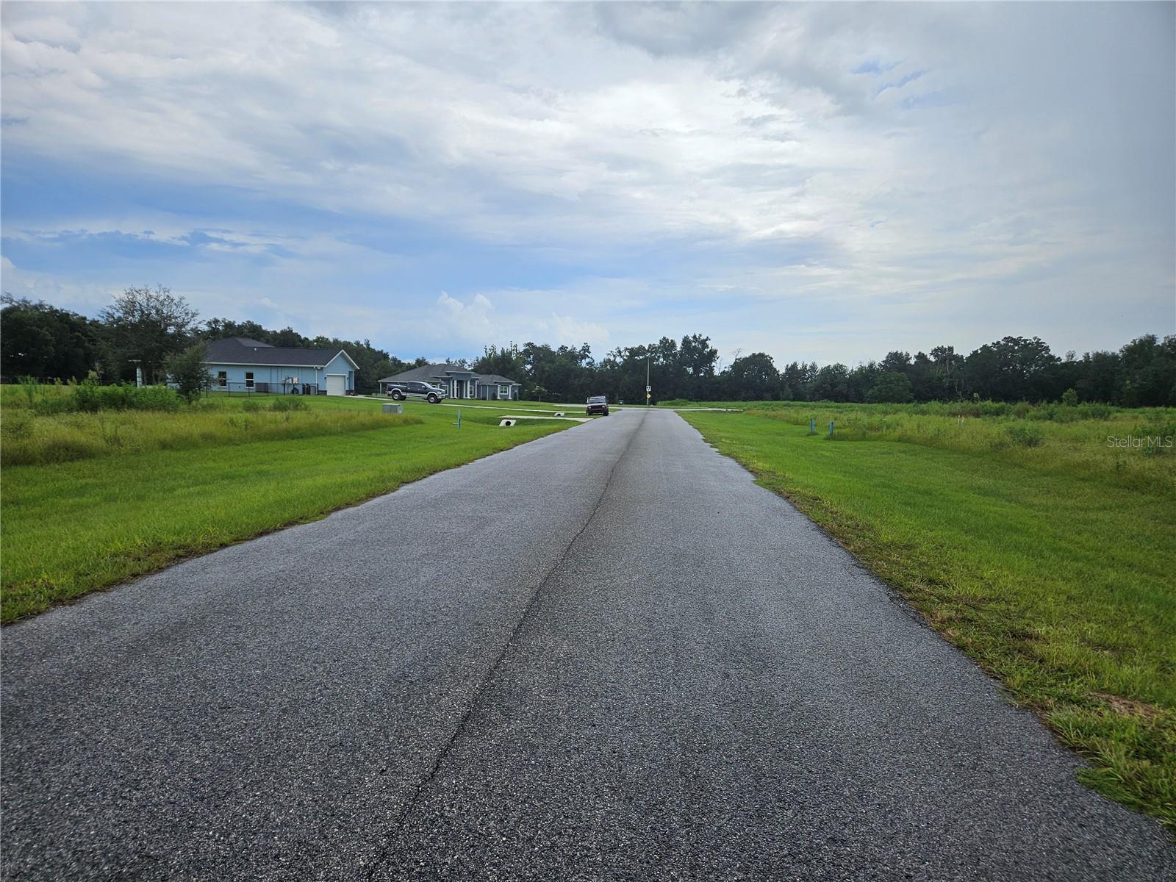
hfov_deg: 73.9
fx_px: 781
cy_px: 441
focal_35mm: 23
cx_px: 588
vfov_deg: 58.9
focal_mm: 5.4
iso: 25
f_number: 1.8
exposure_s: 1/1789
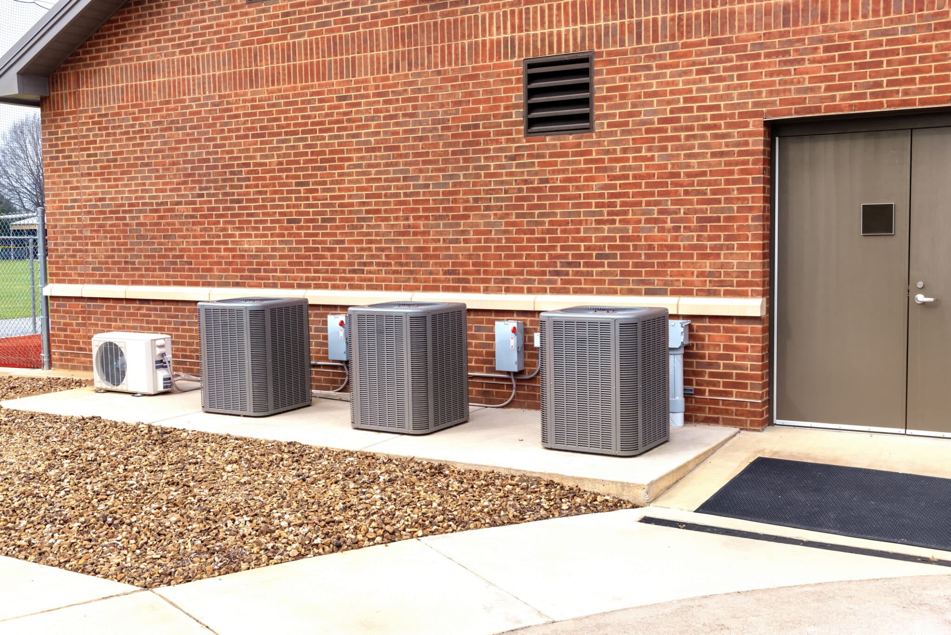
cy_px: 318
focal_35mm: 38
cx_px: 476
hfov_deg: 50.7
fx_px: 1004
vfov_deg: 35.1
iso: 800
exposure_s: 1/500
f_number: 9.5
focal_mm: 38
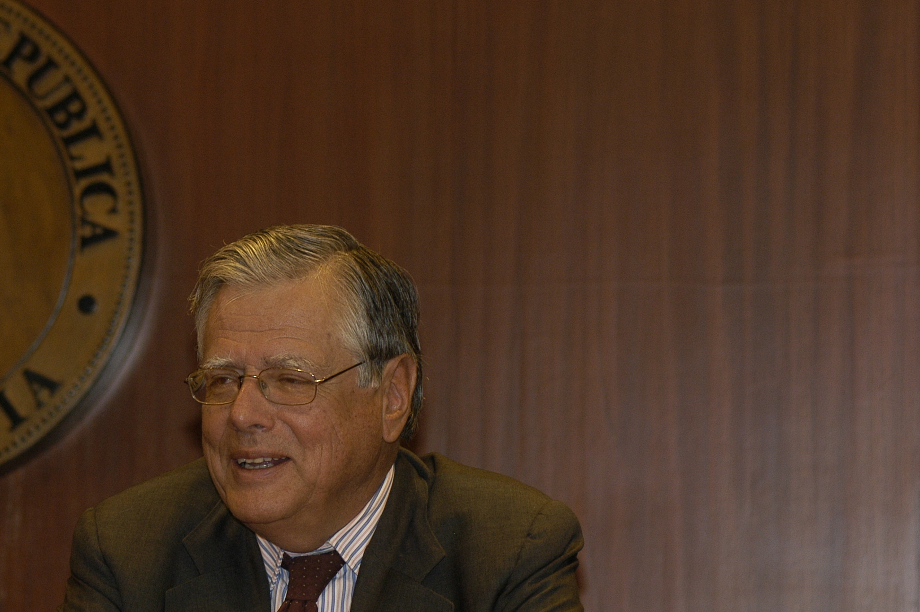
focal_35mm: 220
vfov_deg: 6.2
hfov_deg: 9.3
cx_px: 246
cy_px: 413
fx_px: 5618
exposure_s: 1/100
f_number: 3.5
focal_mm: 100
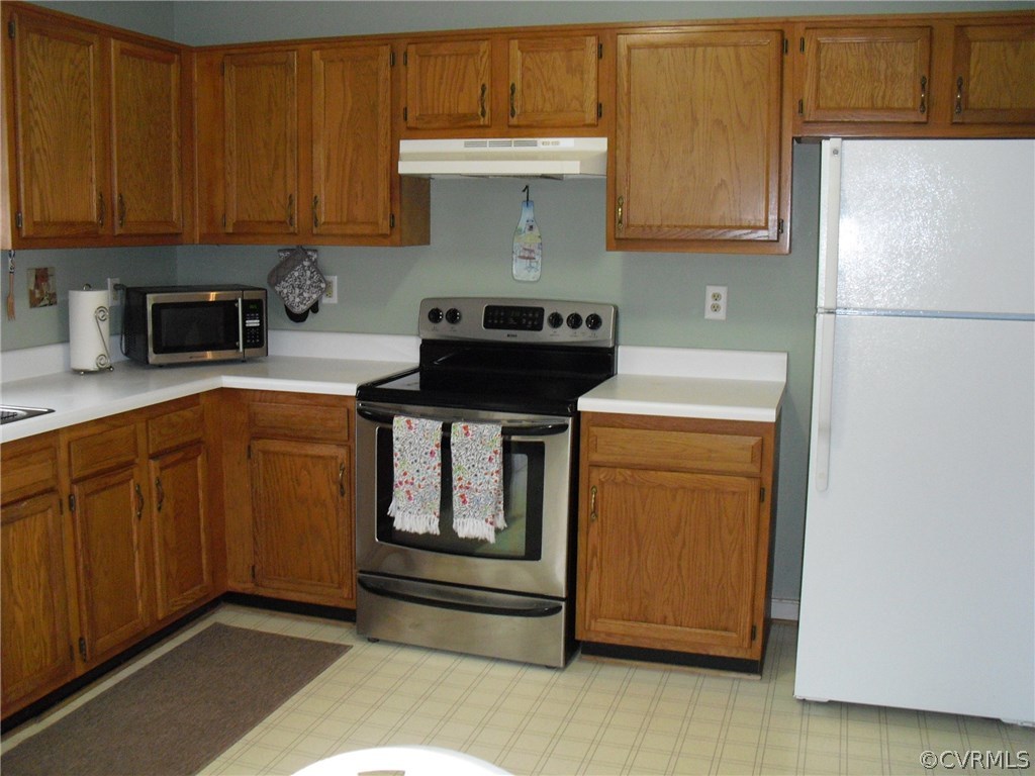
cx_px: 518
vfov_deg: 39.7
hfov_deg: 51.4
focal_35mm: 36
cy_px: 388
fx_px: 1076
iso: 400
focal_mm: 6.3
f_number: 3.1
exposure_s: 1/60
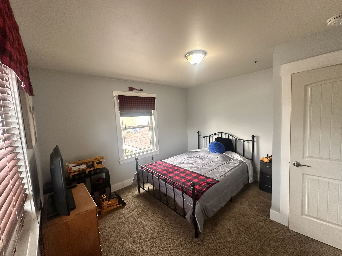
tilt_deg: -5.2
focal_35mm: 14
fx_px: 138
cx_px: 171
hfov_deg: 102.1
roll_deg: +2.0
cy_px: 128
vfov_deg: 85.7
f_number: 2.2
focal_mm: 2.22
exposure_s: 1/99
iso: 320
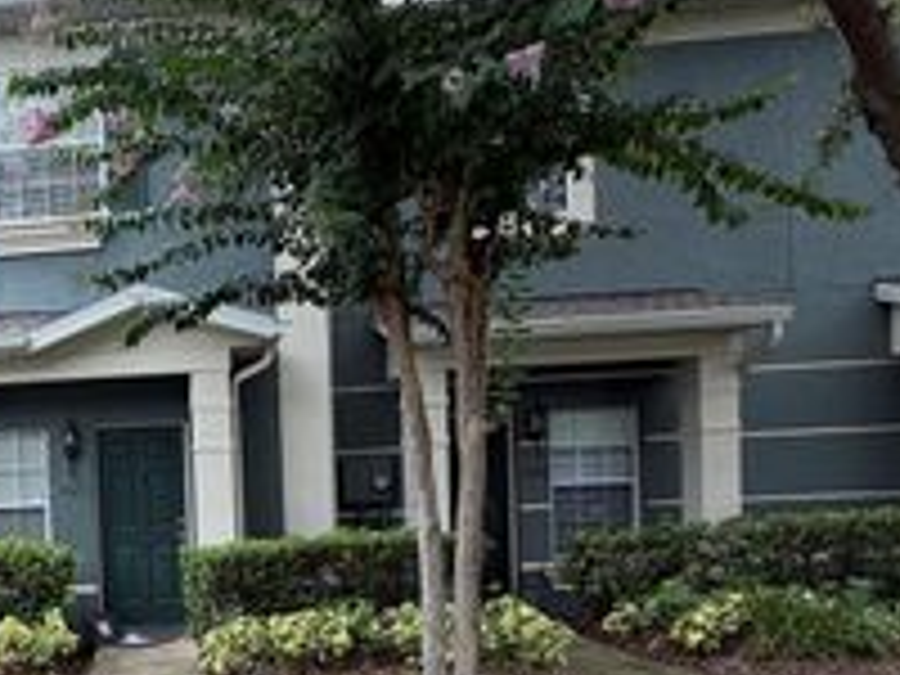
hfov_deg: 46.2
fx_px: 910
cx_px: 50
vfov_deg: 39.1
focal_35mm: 35
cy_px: 542
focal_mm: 2.22
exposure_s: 1/502
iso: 64
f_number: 2.2
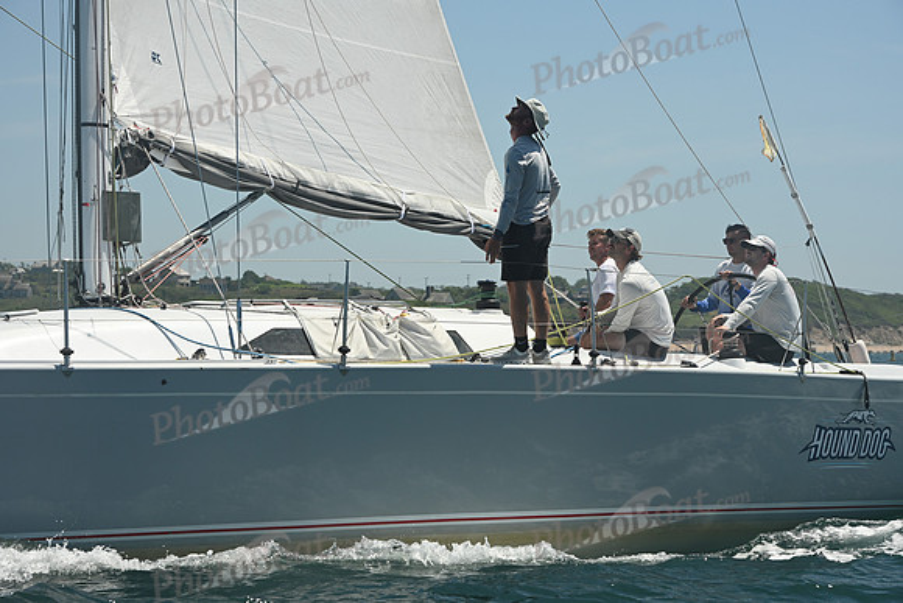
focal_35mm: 112
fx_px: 2810
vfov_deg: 12.2
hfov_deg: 18.3
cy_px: 302
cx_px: 452
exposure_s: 1/1000
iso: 320
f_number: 11
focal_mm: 112
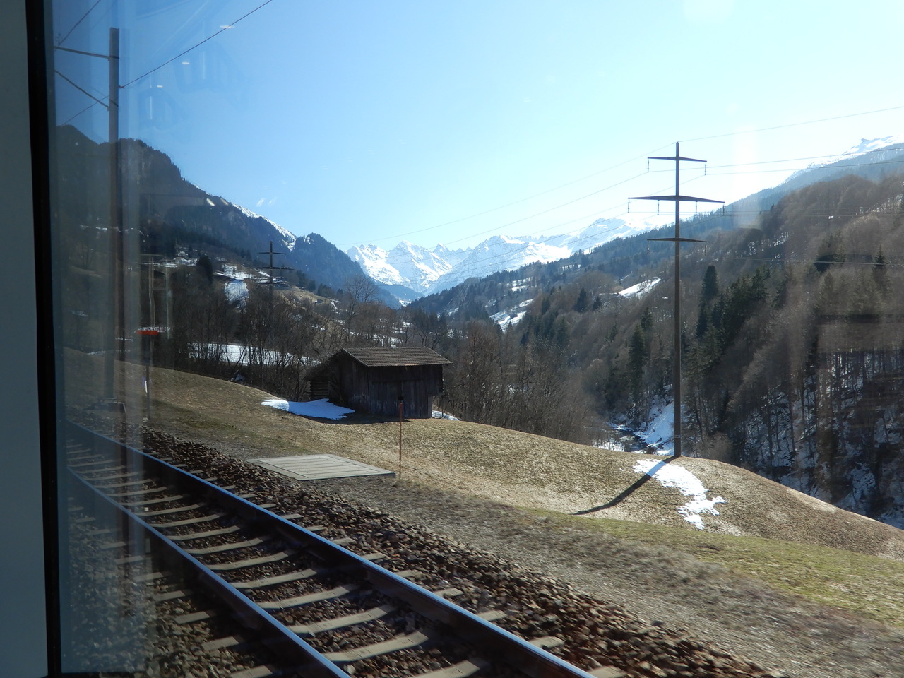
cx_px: 452
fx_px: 992
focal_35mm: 38
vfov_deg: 37.7
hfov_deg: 49.0
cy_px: 339
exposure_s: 1/400
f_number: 4
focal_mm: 6.8
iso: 80
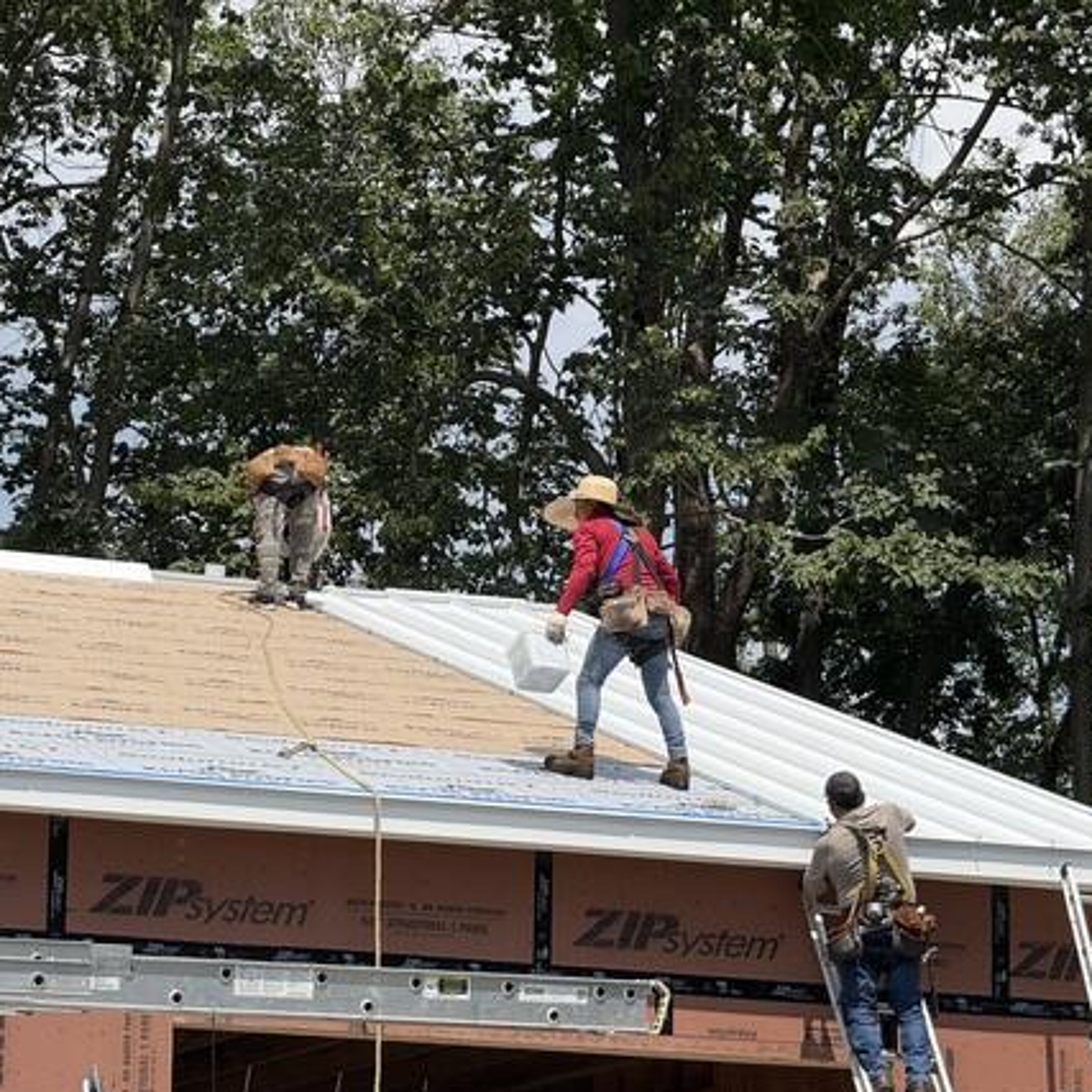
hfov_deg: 11.0
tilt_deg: +11.9
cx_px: 348
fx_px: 5675
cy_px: 573
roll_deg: -0.3
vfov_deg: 11.0
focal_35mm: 159
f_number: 2.8
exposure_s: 1/1546
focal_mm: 15.66
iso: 50
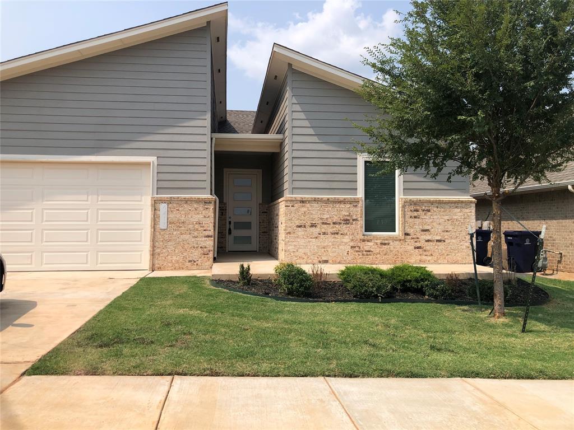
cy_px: 215
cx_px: 287
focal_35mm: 28
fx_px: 464
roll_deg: -0.6
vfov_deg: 49.7
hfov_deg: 63.4
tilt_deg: +2.9
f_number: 1.8
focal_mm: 3.99
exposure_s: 1/2315
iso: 20
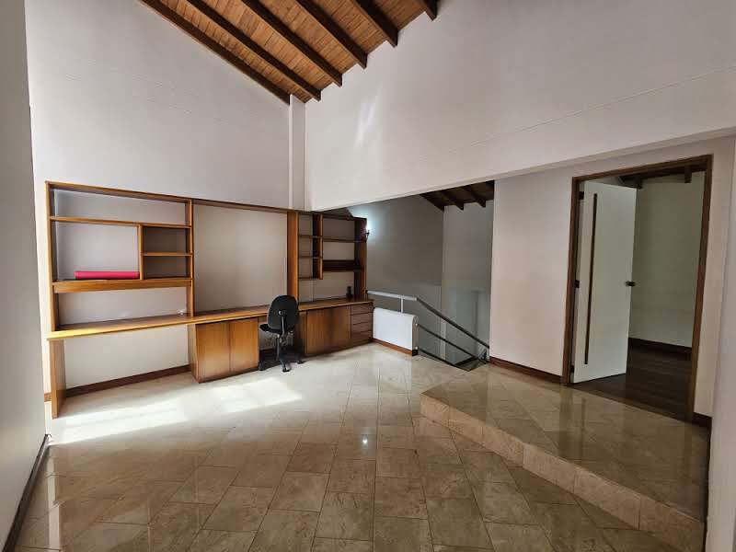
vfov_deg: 89.9
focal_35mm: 13
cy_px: 276
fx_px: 276
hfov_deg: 106.2
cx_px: 368
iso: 200
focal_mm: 2.2
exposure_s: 1/100
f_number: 2.2
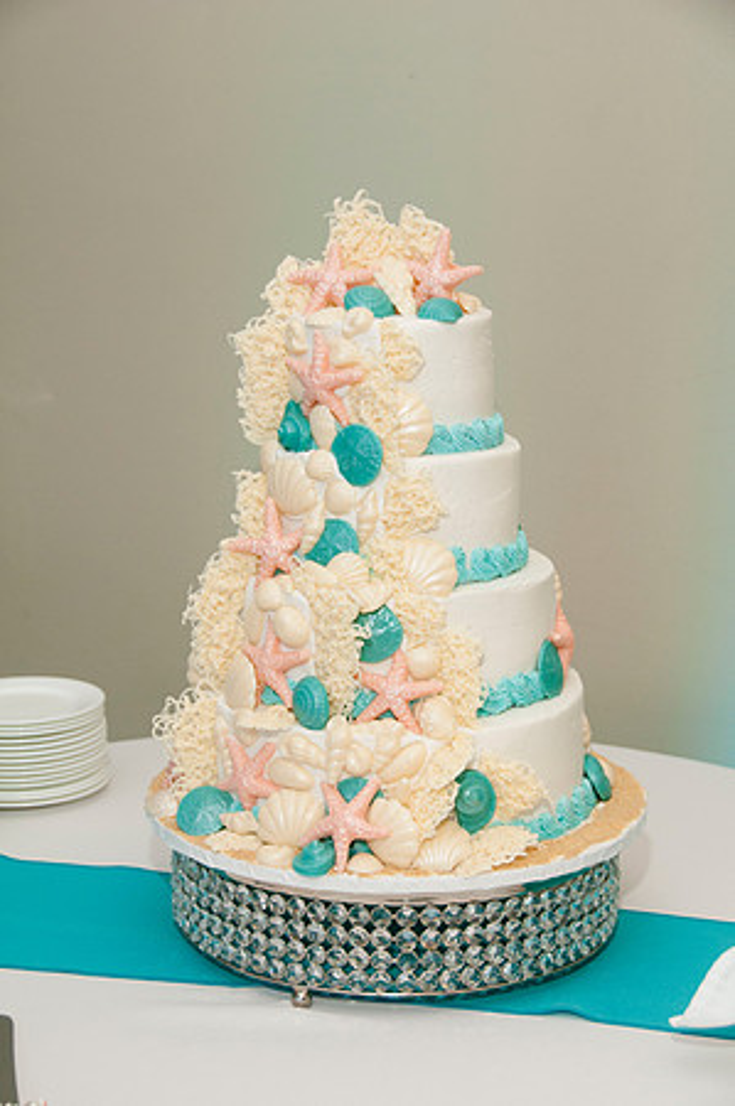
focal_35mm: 69
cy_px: 553
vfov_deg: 29.3
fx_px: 2118
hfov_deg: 19.7
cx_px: 368
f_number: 5.6
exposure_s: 1/60
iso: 400
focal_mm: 46
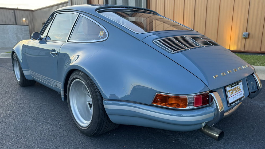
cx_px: 131
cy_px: 80
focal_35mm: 27
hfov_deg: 69.9
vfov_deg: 42.9
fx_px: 190
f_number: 1.78
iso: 125
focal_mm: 6.76
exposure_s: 1/121
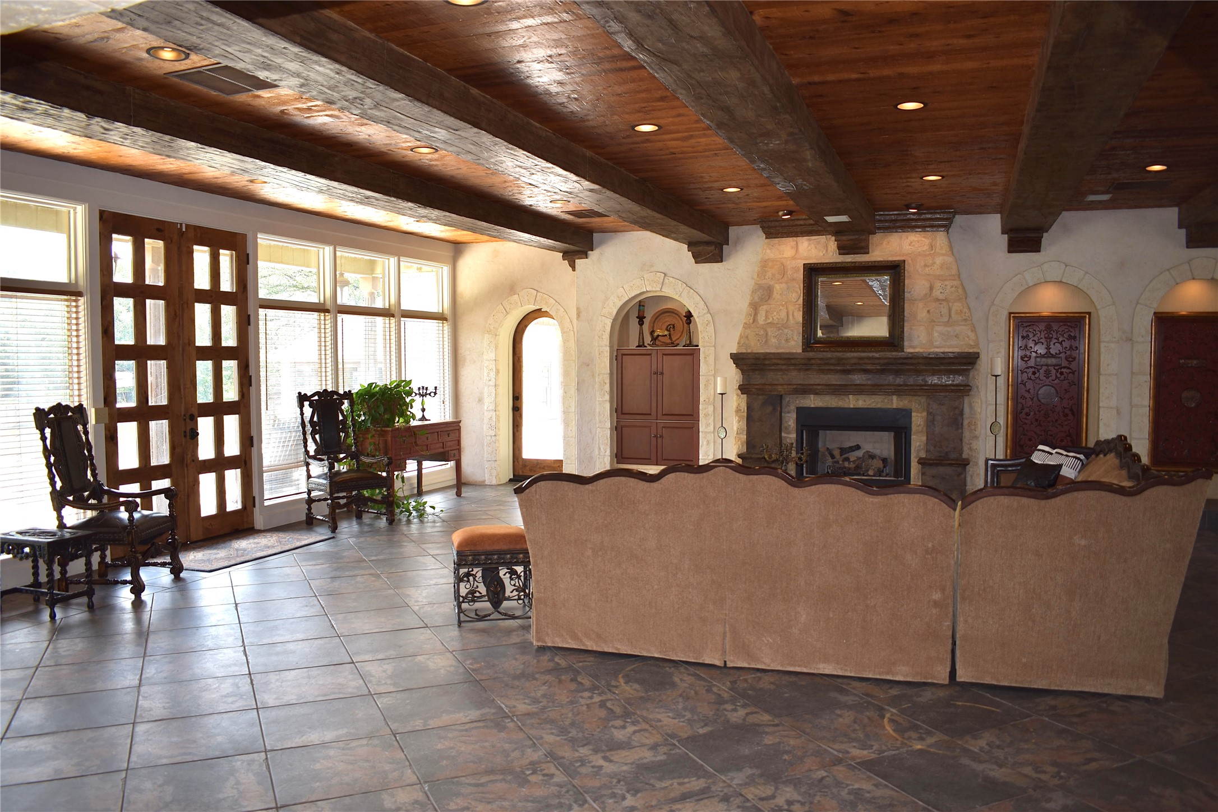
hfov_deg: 67.4
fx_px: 913
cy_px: 406
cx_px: 609
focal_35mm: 27
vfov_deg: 47.9
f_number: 3.5
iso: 100
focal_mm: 18
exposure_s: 1/60
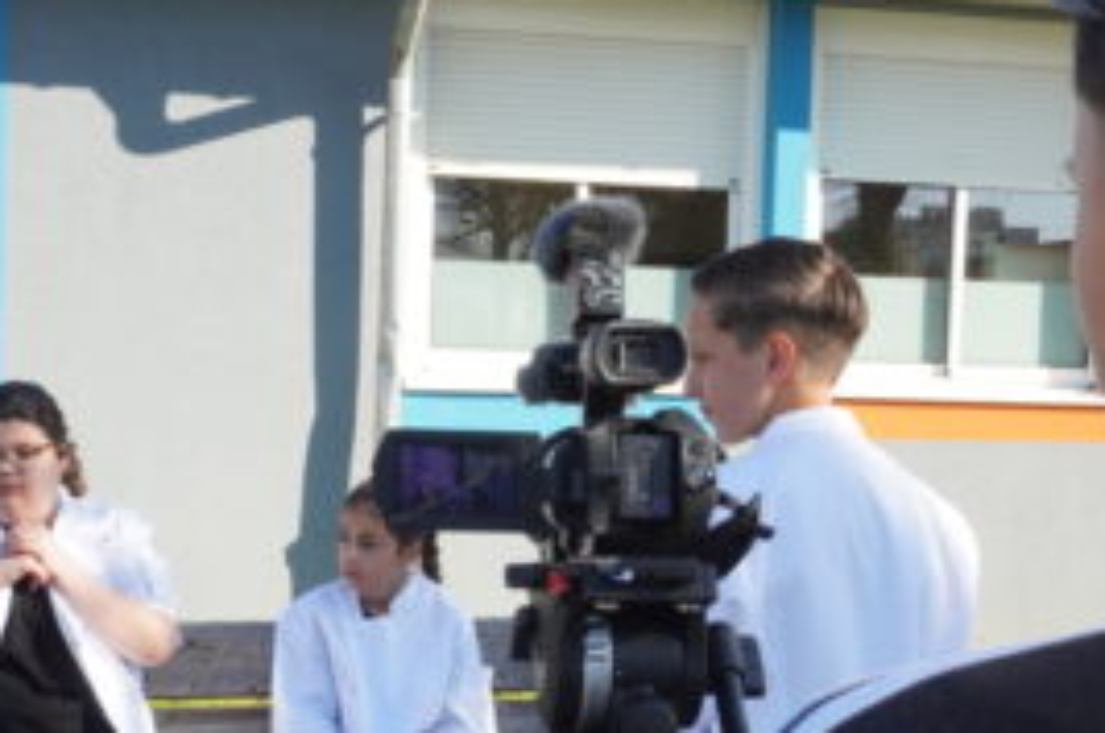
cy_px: 518
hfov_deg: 31.6
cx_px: 536
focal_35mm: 64
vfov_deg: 21.1
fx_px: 1953
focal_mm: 29
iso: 400
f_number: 22
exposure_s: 1/50
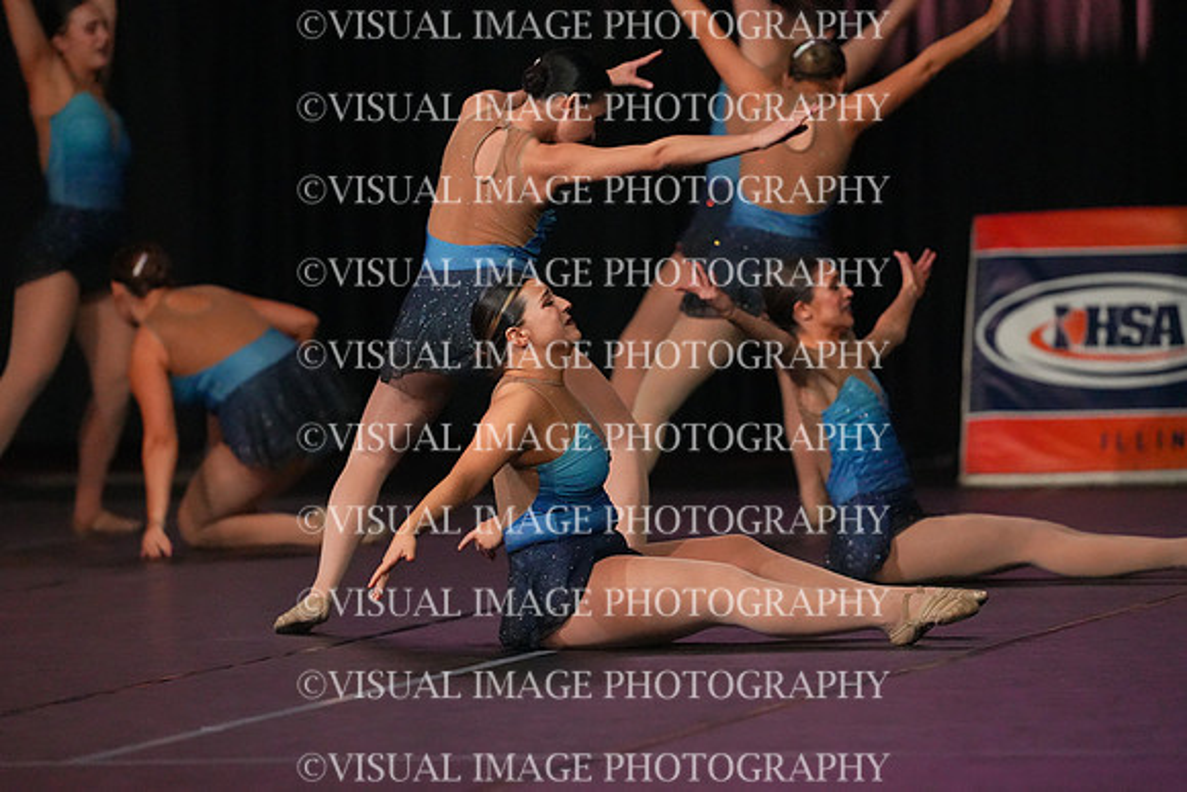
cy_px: 396
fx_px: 9894
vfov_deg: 4.6
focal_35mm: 300
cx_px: 594
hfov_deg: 6.9
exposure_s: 1/1250
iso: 16000
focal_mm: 300
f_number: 3.5
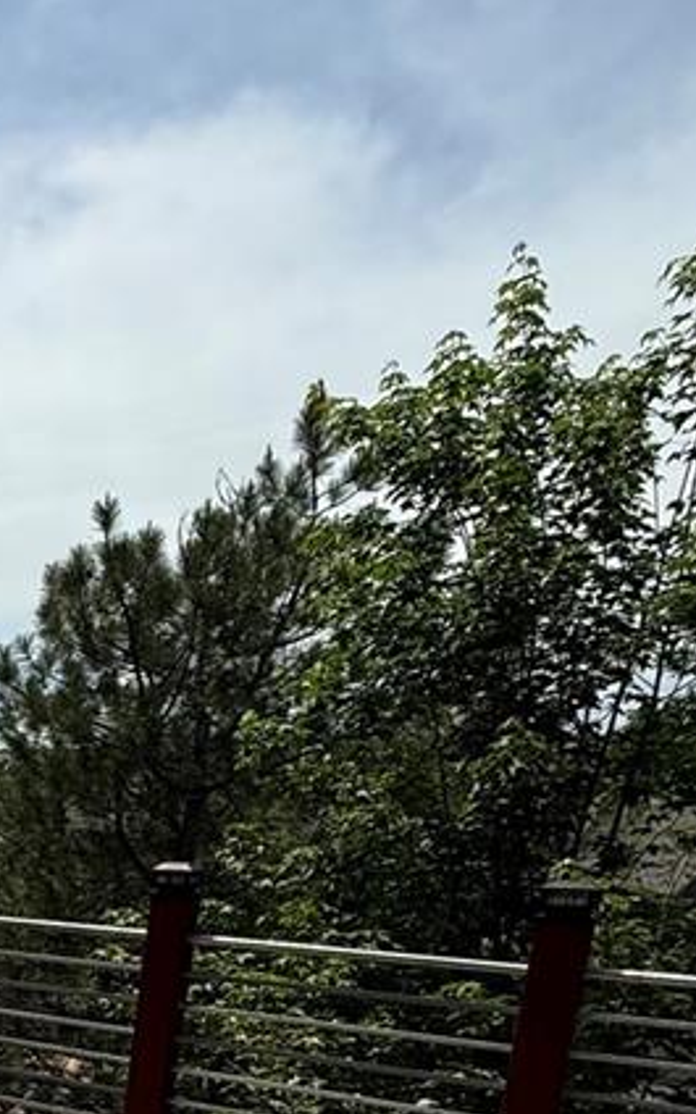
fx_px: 1275
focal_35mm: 42
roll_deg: -1.1
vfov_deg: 40.5
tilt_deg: -13.9
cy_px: 1148
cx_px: -391
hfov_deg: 23.4
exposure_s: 1/3125
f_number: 2.2
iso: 50
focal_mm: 2.22
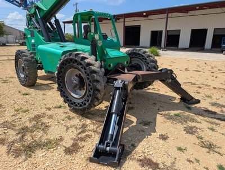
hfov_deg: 71.5
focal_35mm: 24
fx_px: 156
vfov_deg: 56.9
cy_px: 85
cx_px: 112
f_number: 1.68
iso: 19
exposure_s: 1/1126
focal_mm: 6.9
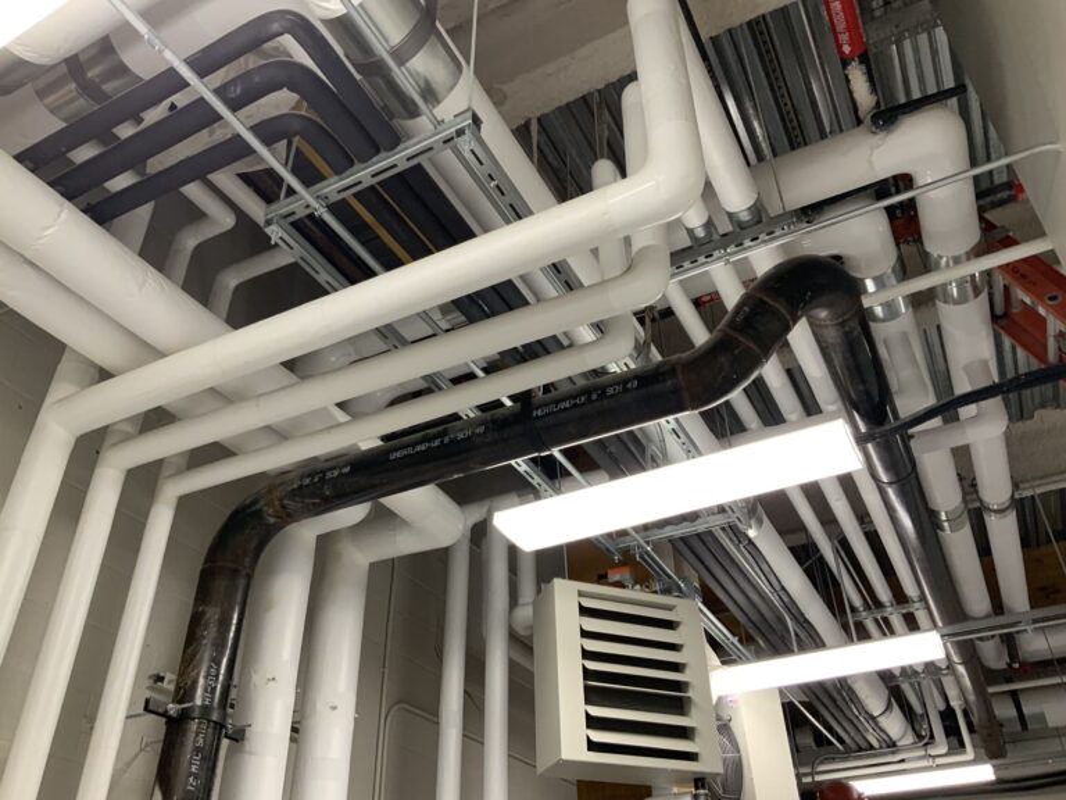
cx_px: 533
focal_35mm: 29
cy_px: 400
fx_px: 893
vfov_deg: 48.2
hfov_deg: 61.7
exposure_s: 1/60
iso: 125
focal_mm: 3
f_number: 1.8
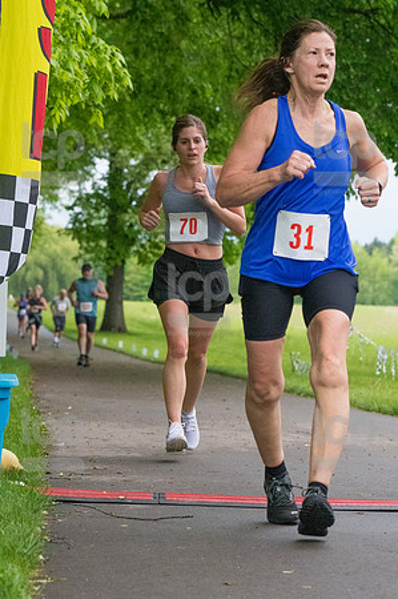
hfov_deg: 9.6
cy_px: 300
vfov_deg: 14.5
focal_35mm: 142
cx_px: 199
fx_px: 2360
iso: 6400
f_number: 5.6
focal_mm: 95
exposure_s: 1/1250
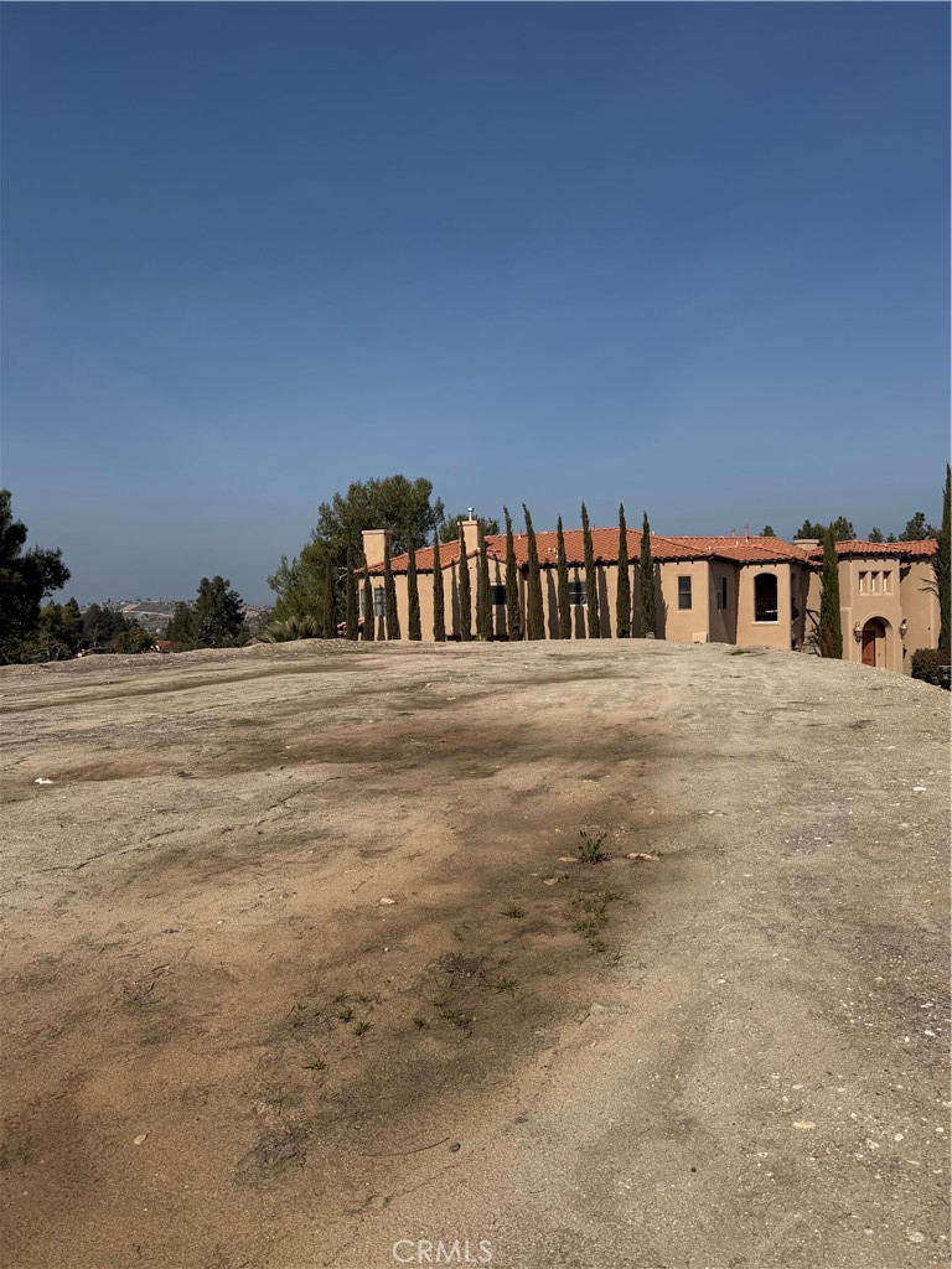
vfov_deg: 71.6
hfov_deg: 56.8
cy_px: 634
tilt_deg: -1.7
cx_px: 476
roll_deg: +2.6
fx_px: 880
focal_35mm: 24
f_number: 1.78
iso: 80
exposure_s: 1/9091
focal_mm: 6.76
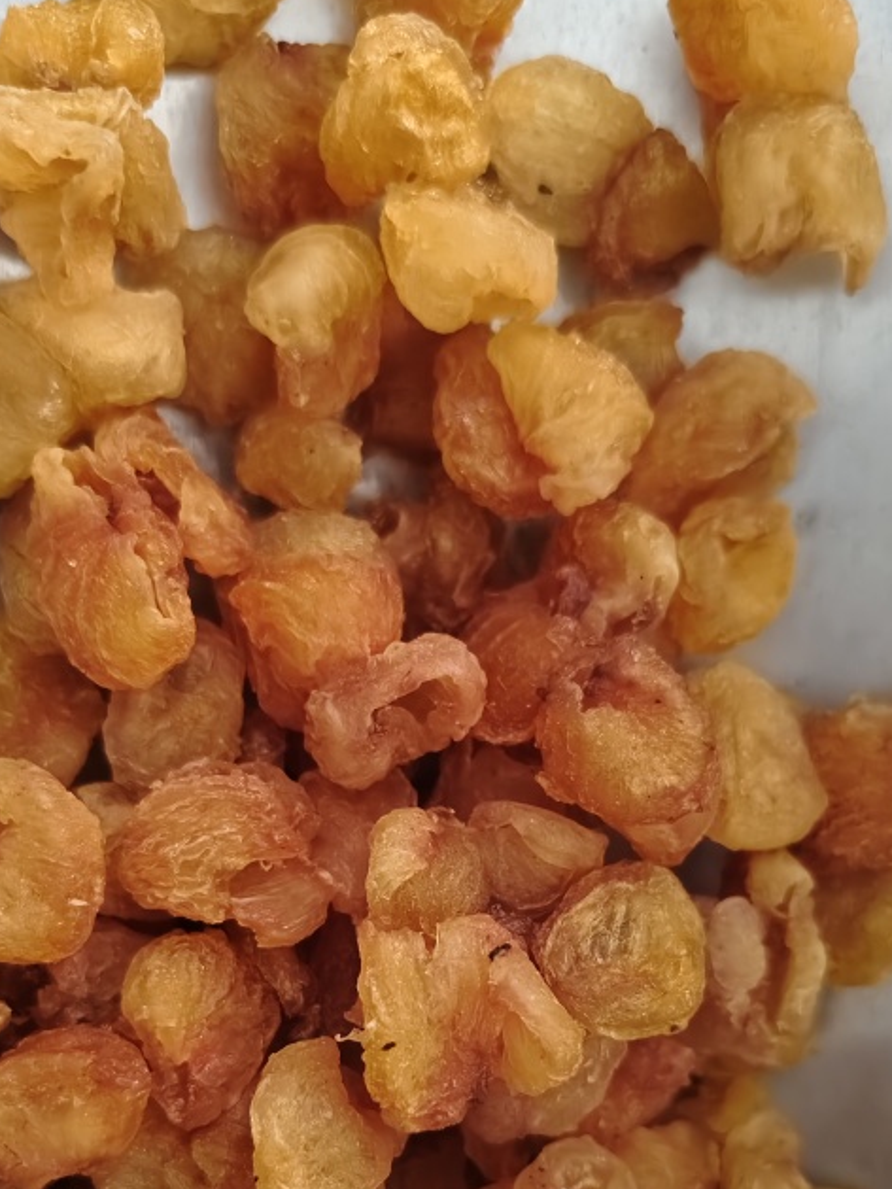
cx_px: 423
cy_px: 852
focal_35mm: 39
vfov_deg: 46.6
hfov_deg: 36.8
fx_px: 1340
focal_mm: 5.56
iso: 3639
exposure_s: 1/245
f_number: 1.88
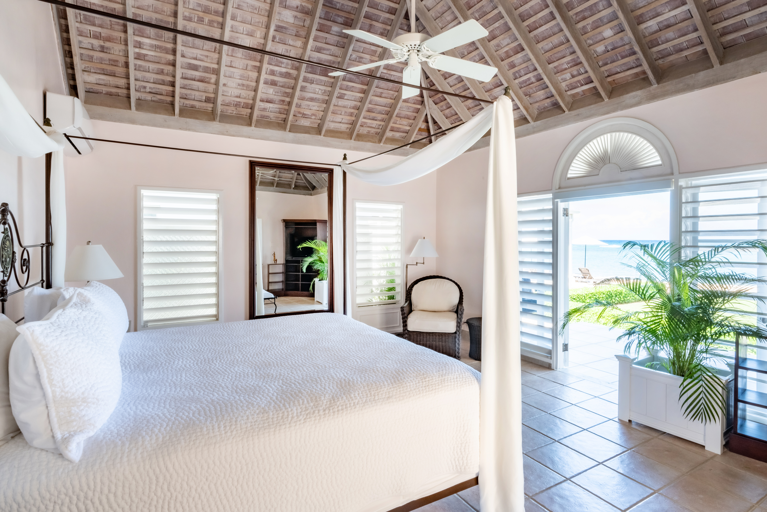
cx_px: 384
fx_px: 383
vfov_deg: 67.4
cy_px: 256
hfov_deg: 90.0
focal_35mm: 18
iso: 800
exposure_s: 1/50
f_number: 22
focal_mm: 18
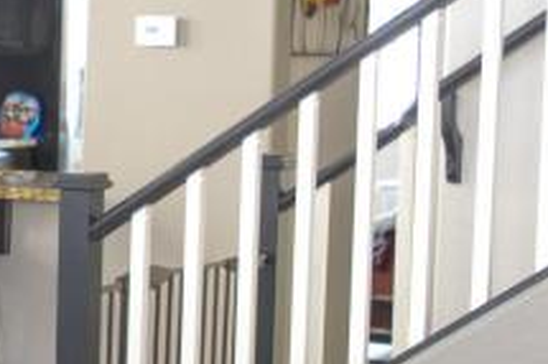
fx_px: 2205
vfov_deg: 9.4
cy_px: 183
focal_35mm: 145
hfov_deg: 13.4
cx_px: -263
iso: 400
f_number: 3.5
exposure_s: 1/1.67
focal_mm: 18
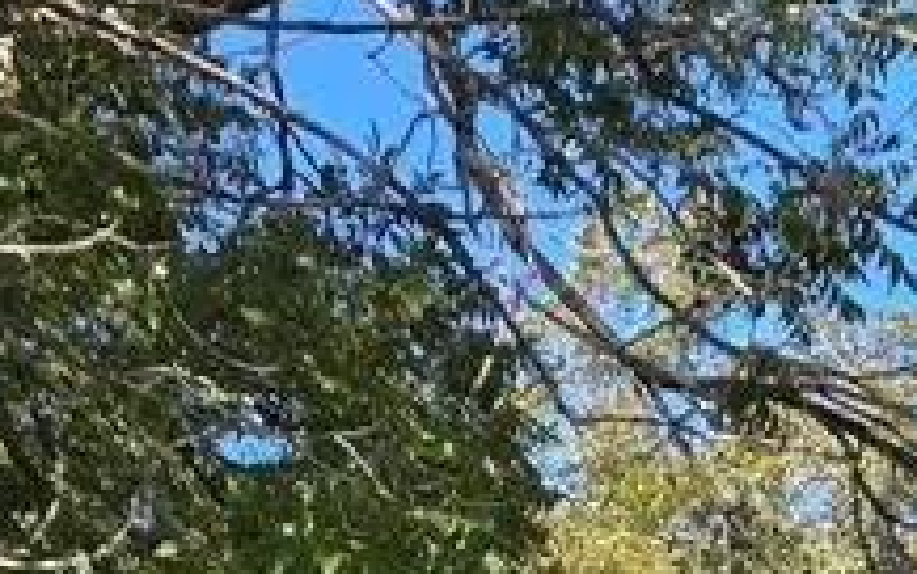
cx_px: 765
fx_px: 2876
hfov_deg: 17.9
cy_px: 1401
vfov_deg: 9.9
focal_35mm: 115
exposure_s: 1/577
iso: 25
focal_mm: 5.4
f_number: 1.8
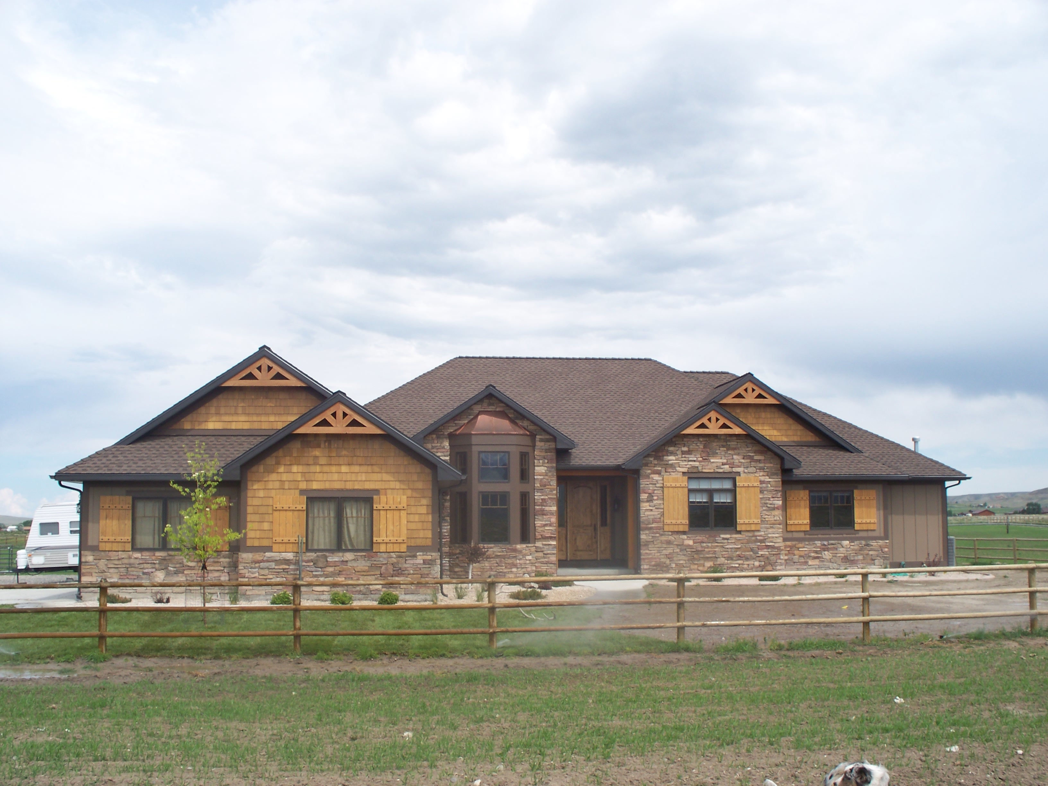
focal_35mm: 36
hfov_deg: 51.4
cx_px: 524
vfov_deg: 39.7
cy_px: 393
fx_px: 1090
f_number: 5
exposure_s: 1/400
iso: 80
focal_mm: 7.54
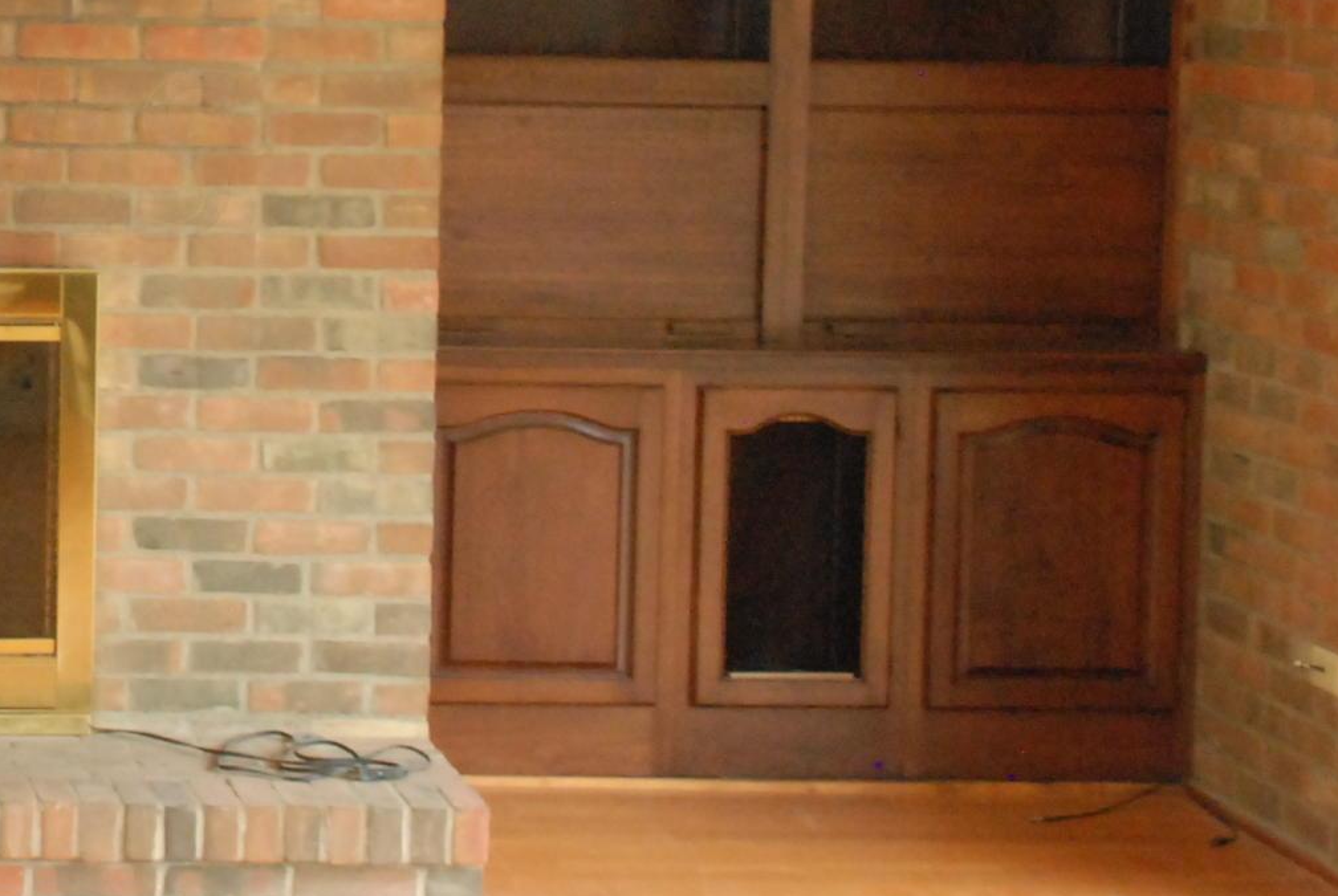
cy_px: 154
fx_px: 3983
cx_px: -159
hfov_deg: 18.3
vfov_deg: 12.8
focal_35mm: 107
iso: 1600
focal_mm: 24
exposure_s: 1/100
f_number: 5.6
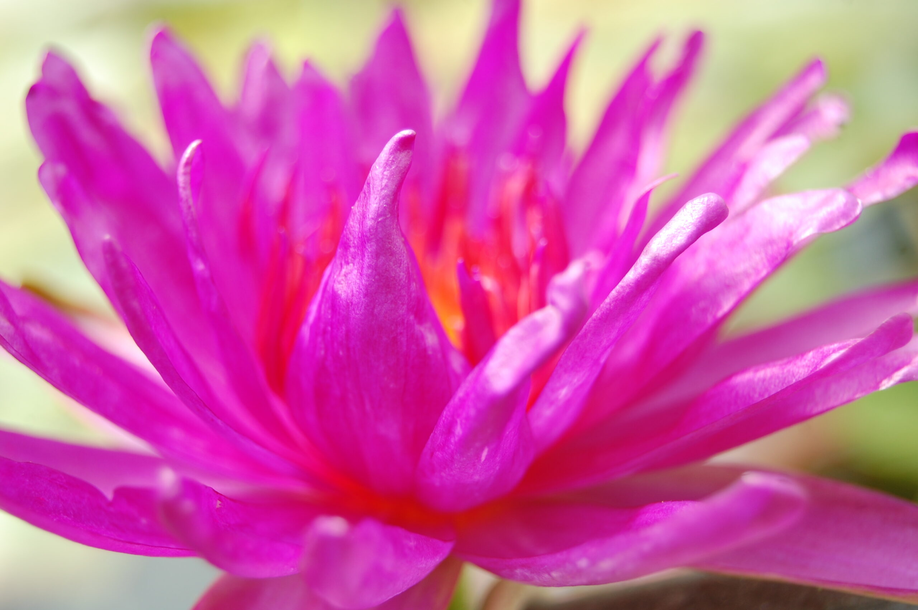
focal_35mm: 82
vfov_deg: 16.5
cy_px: 305
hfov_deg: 24.6
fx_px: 2102
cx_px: 459
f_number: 5.6
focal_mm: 55
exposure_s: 1/125
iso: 200
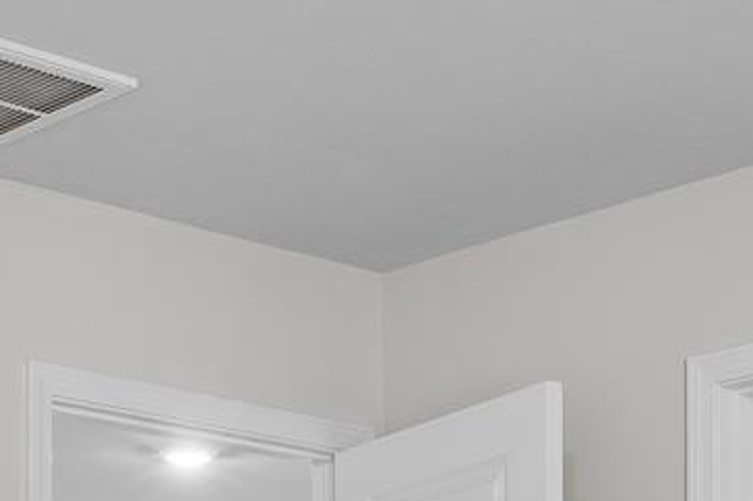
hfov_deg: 18.0
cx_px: 296
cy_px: 1030
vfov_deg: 10.9
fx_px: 2371
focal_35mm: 113
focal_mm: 11
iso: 200
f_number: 6.3
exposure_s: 1/5
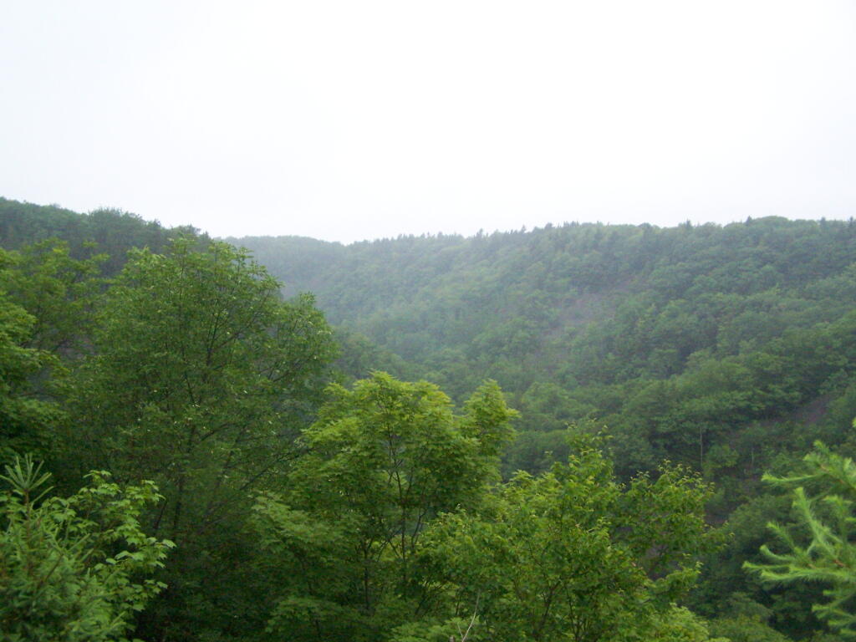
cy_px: 321
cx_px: 428
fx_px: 940
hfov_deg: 49.0
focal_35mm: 38
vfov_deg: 37.7
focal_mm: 6.3
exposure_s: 1/800
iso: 400
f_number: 2.8
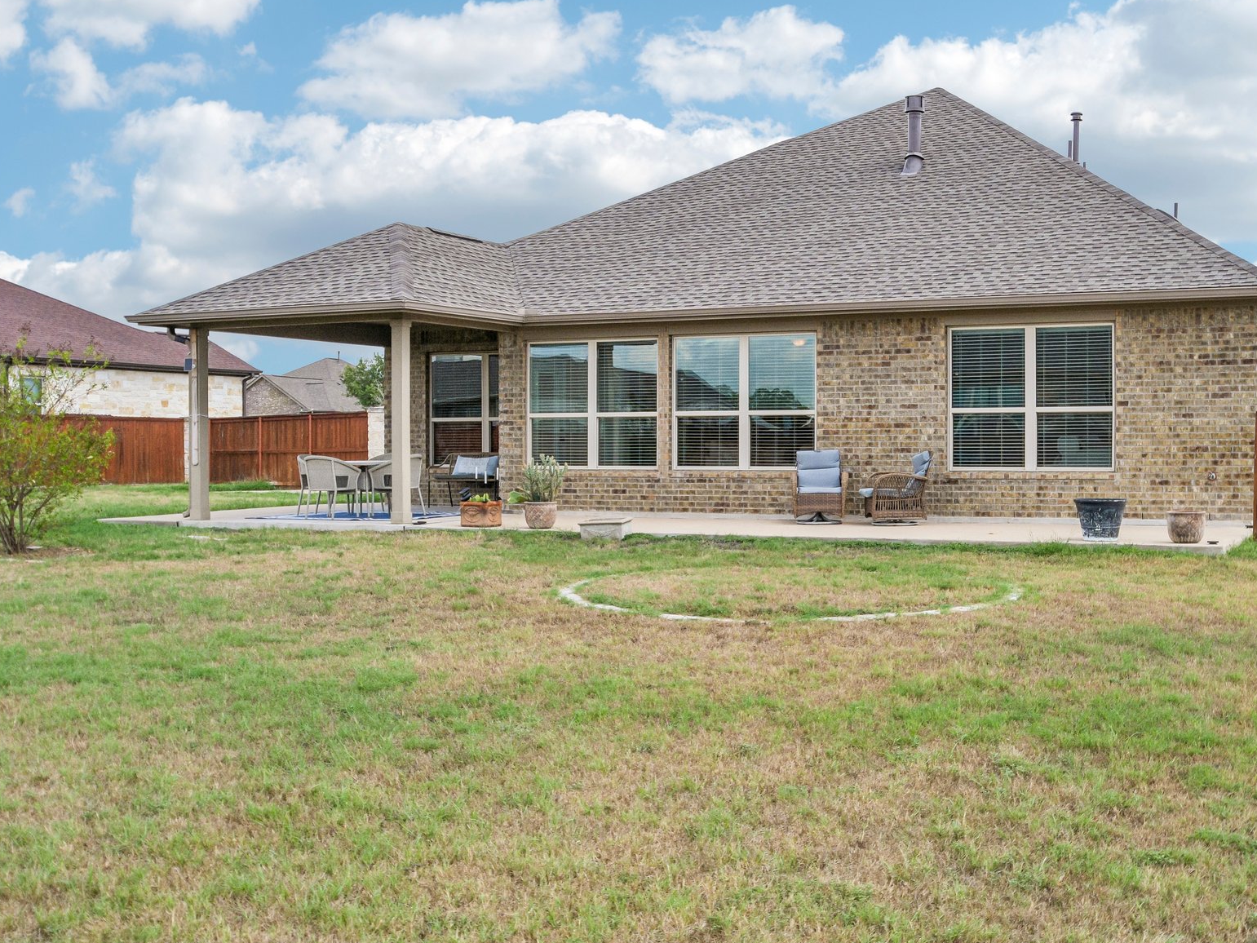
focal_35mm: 46
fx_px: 1671
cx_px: 719
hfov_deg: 41.1
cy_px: 403
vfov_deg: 31.5
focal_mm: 24
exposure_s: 1/500
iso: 400
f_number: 8
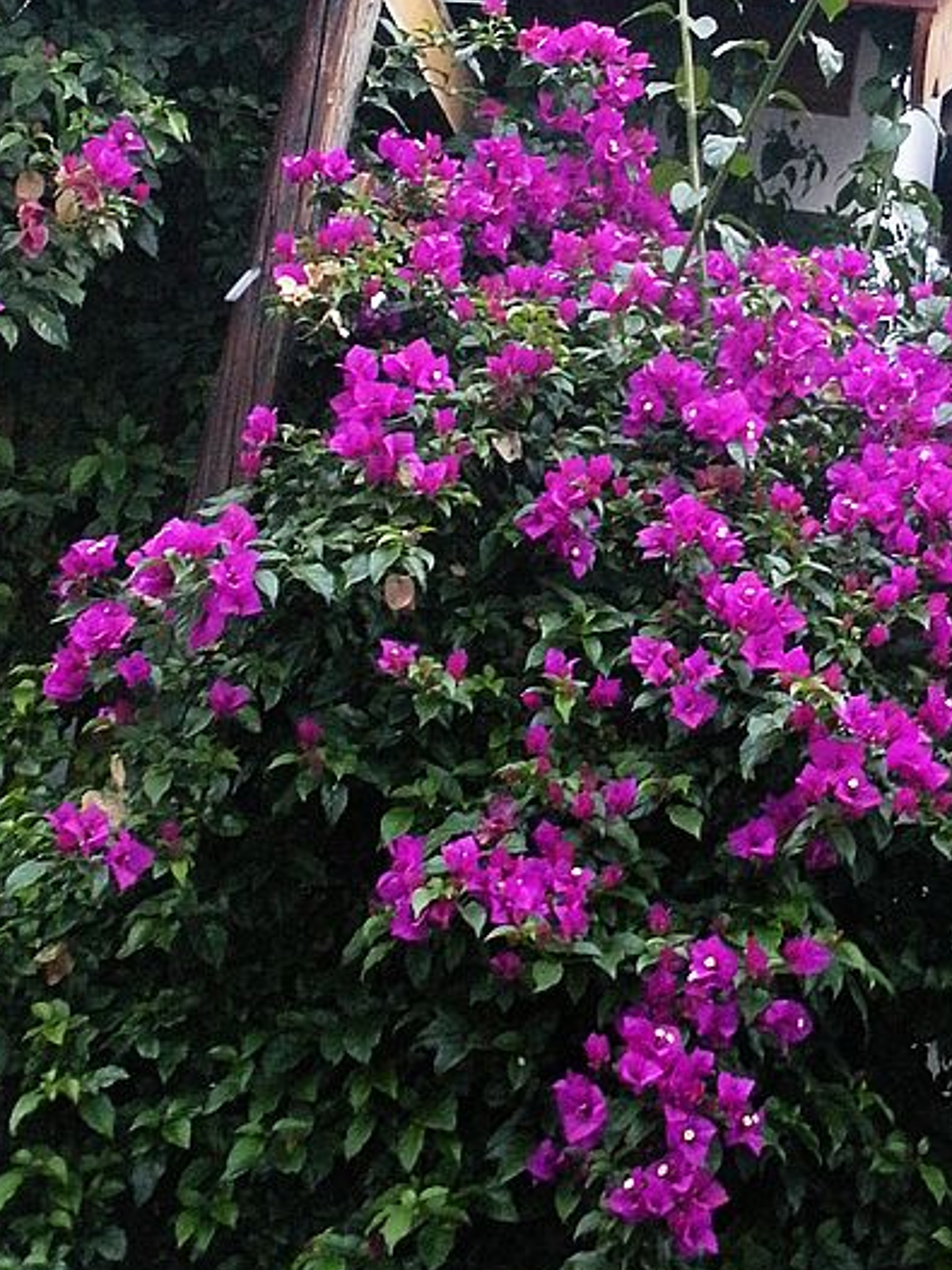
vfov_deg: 26.8
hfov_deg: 20.9
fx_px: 2568
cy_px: 108
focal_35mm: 70
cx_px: 660
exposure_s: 1/23.4
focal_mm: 6.3
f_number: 3.5
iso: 400
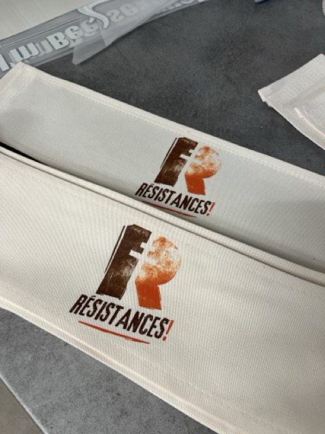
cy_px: 217
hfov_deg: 53.1
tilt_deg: -62.5
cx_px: 162
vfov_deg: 67.3
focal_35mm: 26
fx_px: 325
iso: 80
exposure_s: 1/100
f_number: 1.6
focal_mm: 5.1
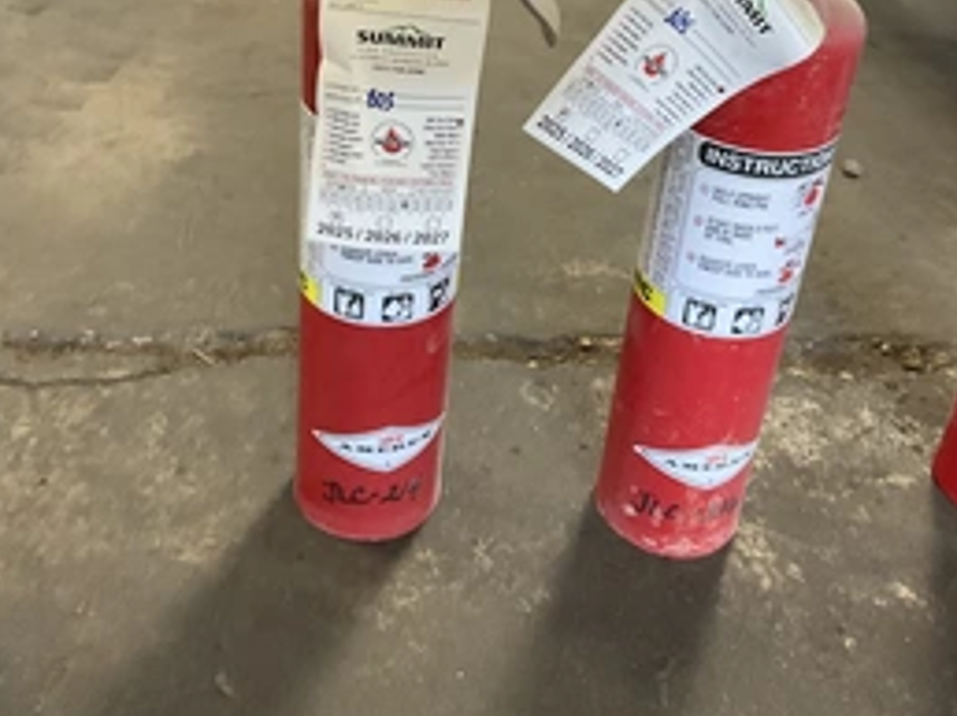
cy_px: 167
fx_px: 1243
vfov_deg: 31.5
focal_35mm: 45
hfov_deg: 42.1
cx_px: 486
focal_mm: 3
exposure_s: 1/60
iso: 250
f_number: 1.8
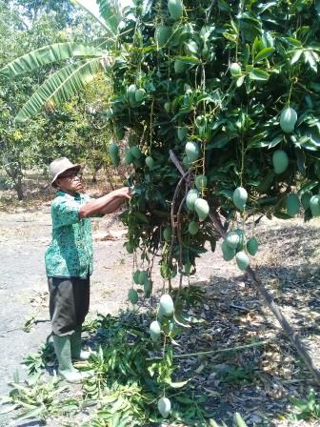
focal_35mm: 31
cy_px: 214
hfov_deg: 45.4
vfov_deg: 58.4
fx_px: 382
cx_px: 160
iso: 50
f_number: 2.2
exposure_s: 1/280
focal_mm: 3.3
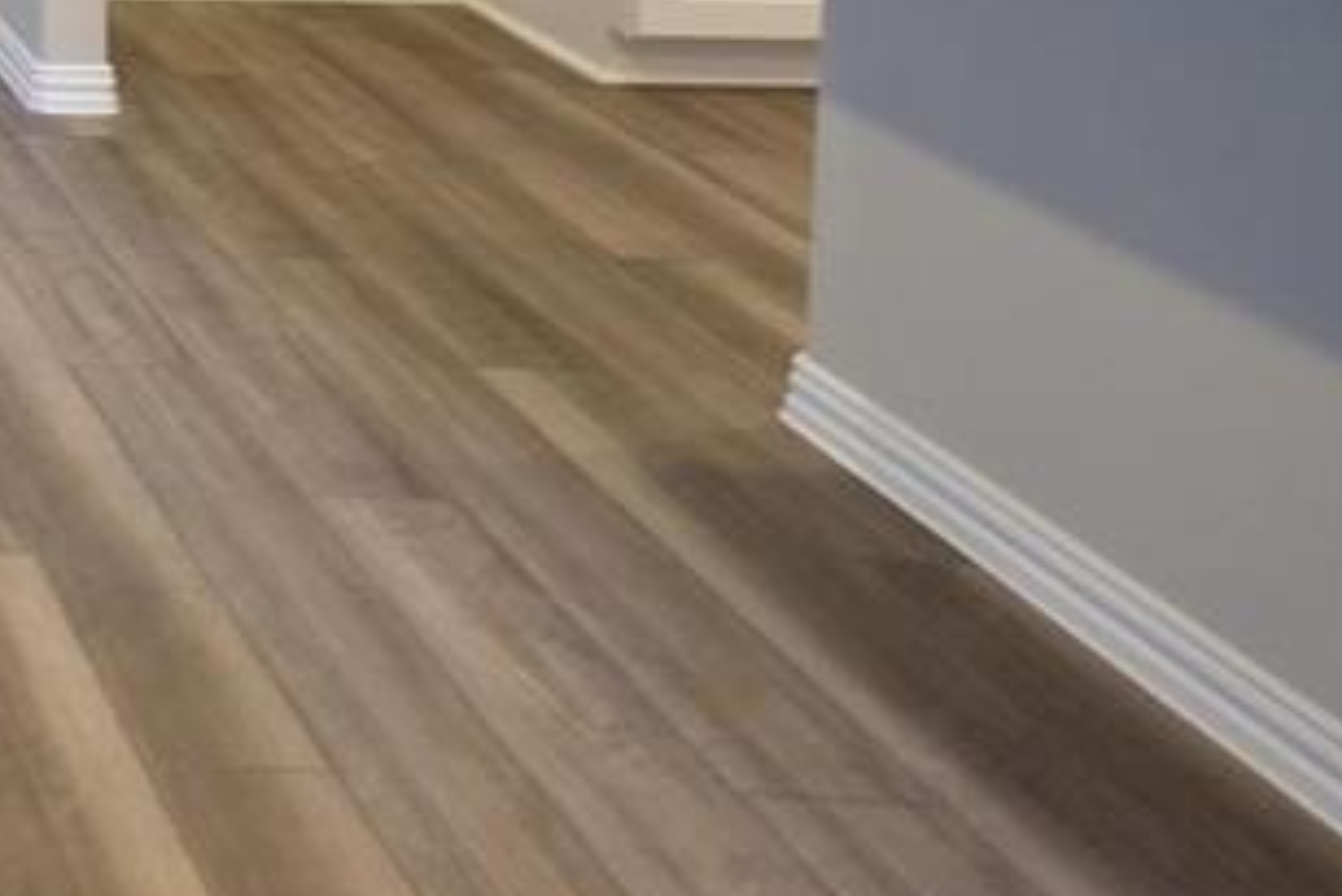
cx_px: -844
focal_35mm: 50
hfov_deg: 25.2
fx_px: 1865
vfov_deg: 22.5
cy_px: -424
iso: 800
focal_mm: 10
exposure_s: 1/26
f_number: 4
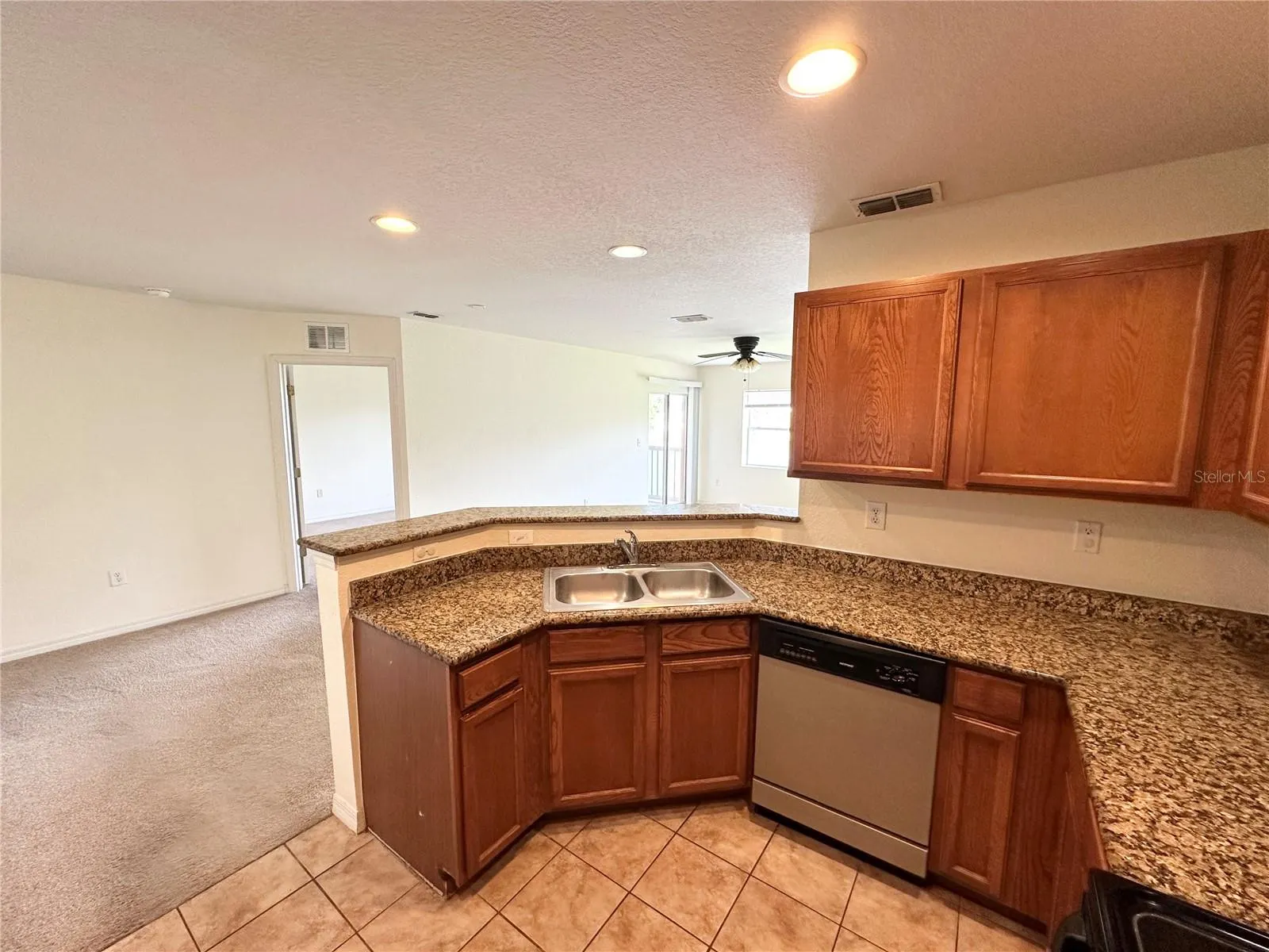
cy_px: 476
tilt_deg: -6.9
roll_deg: -0.4
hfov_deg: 102.1
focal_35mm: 14
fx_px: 513
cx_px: 634
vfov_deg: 85.7
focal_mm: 2.22
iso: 200
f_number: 2.2
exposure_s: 1/120
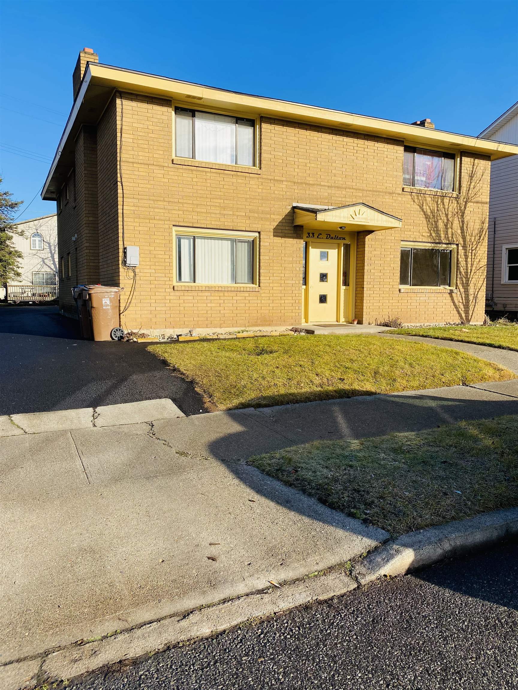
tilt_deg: -3.3
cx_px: 259
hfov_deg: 53.1
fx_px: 519
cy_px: 345
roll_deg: +1.2
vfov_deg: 67.3
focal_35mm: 26
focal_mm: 4.25
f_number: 1.8
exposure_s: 1/2222
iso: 32
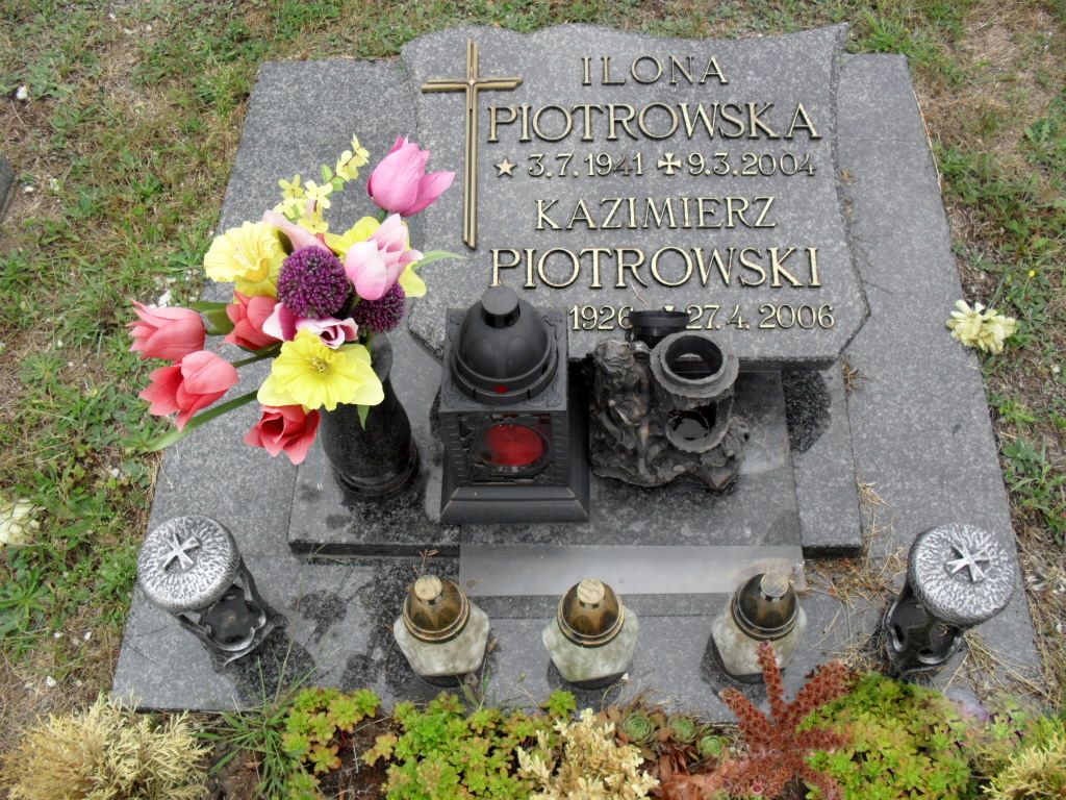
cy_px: 400
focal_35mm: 35
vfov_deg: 40.7
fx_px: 1078
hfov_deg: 52.6
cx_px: 533
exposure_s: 1/350
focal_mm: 6.3
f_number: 3.2
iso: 100
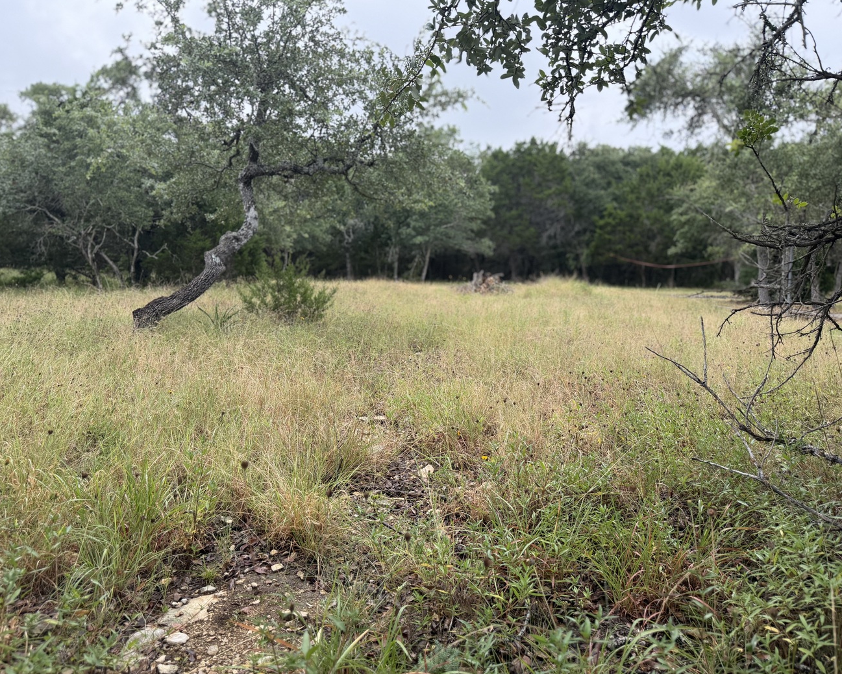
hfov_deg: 66.0
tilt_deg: -10.0
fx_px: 648
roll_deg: +2.2
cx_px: 414
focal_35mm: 26
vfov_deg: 54.9
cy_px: 343
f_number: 1.78
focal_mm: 6.76
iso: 100
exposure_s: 1/920
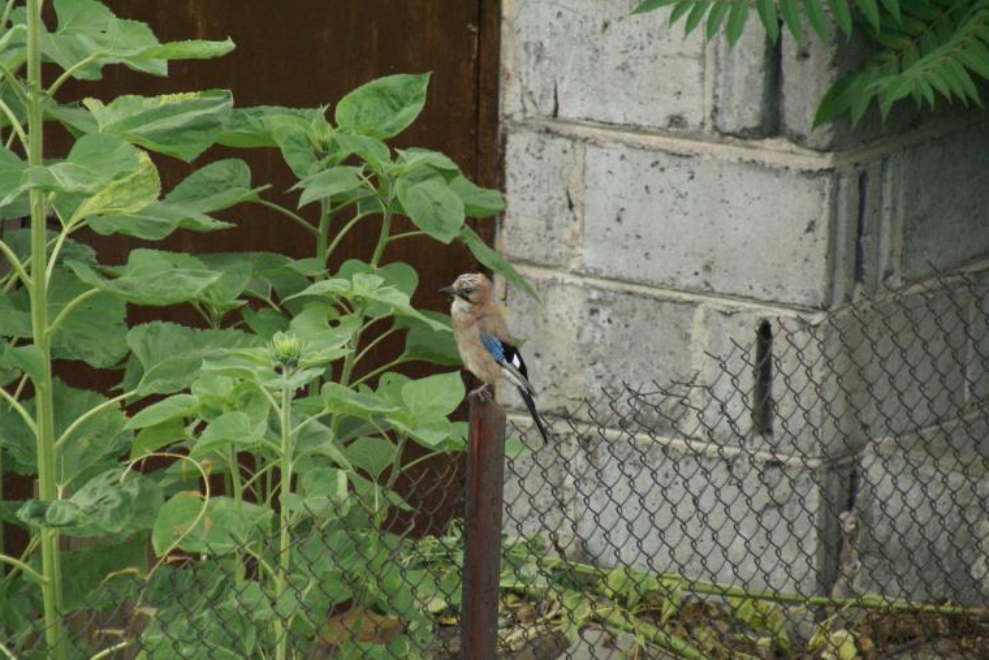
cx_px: 514
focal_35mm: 474
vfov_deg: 2.9
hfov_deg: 4.3
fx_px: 13023
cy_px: 335
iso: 800
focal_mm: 300
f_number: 8
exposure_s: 1/320
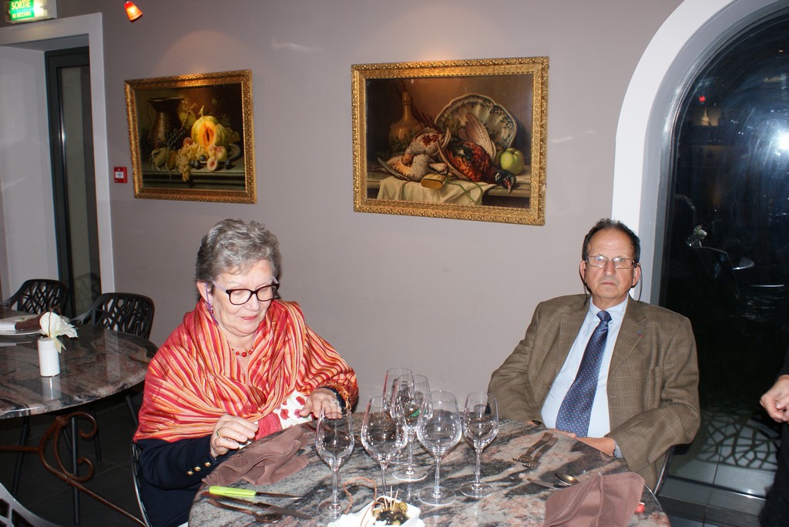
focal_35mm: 30
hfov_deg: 61.9
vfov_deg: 43.7
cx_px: 394
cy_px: 264
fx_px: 658
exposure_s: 1/60
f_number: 5.6
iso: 400
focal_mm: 20
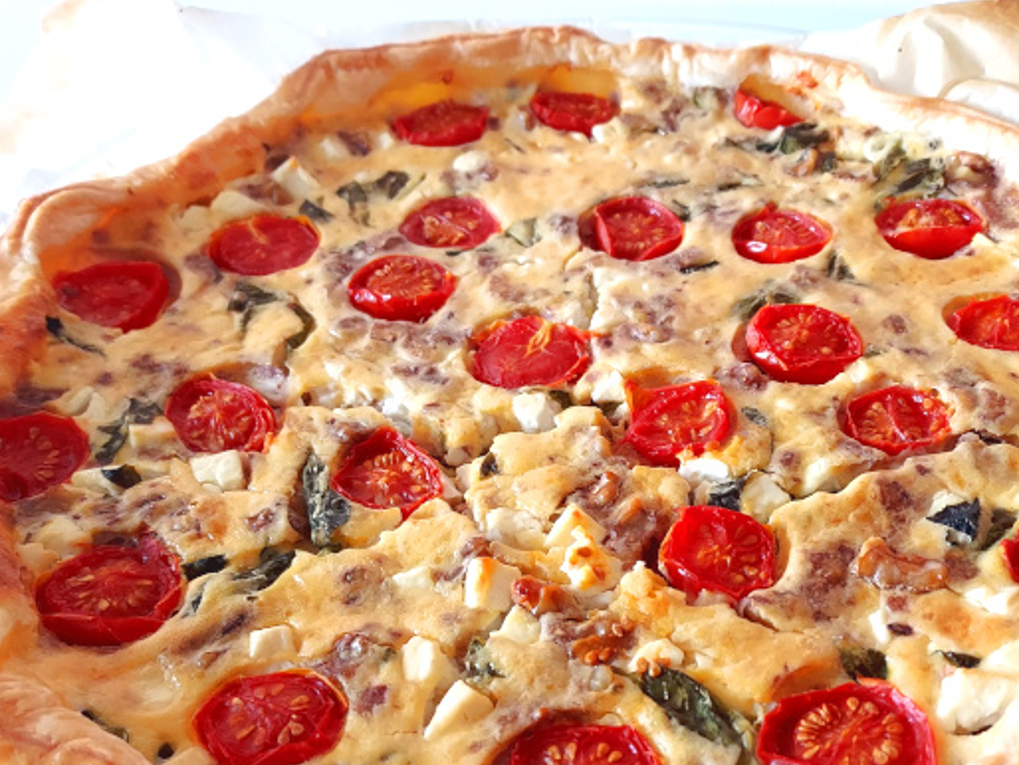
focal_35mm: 35
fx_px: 1031
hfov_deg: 52.3
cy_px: 536
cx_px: 611
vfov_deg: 40.0
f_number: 1.8
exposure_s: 1/50
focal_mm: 4.6
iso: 400
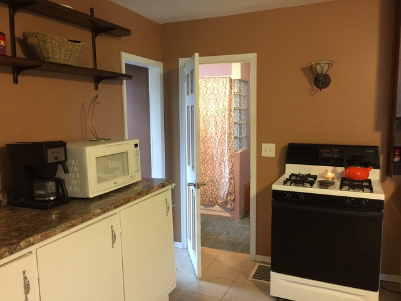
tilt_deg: -5.2
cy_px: 150
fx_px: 336
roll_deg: +0.2
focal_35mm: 29
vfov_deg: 48.2
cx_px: 200
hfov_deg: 61.7
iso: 125
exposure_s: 1/10
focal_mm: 4.15
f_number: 2.2
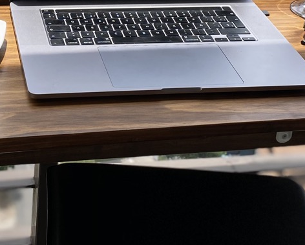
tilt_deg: -22.2
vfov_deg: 17.4
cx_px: 82
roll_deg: -3.9
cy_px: -4
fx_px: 777
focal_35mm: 86
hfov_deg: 22.0
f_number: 1.8
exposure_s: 1/1585
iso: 32
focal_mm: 4.25
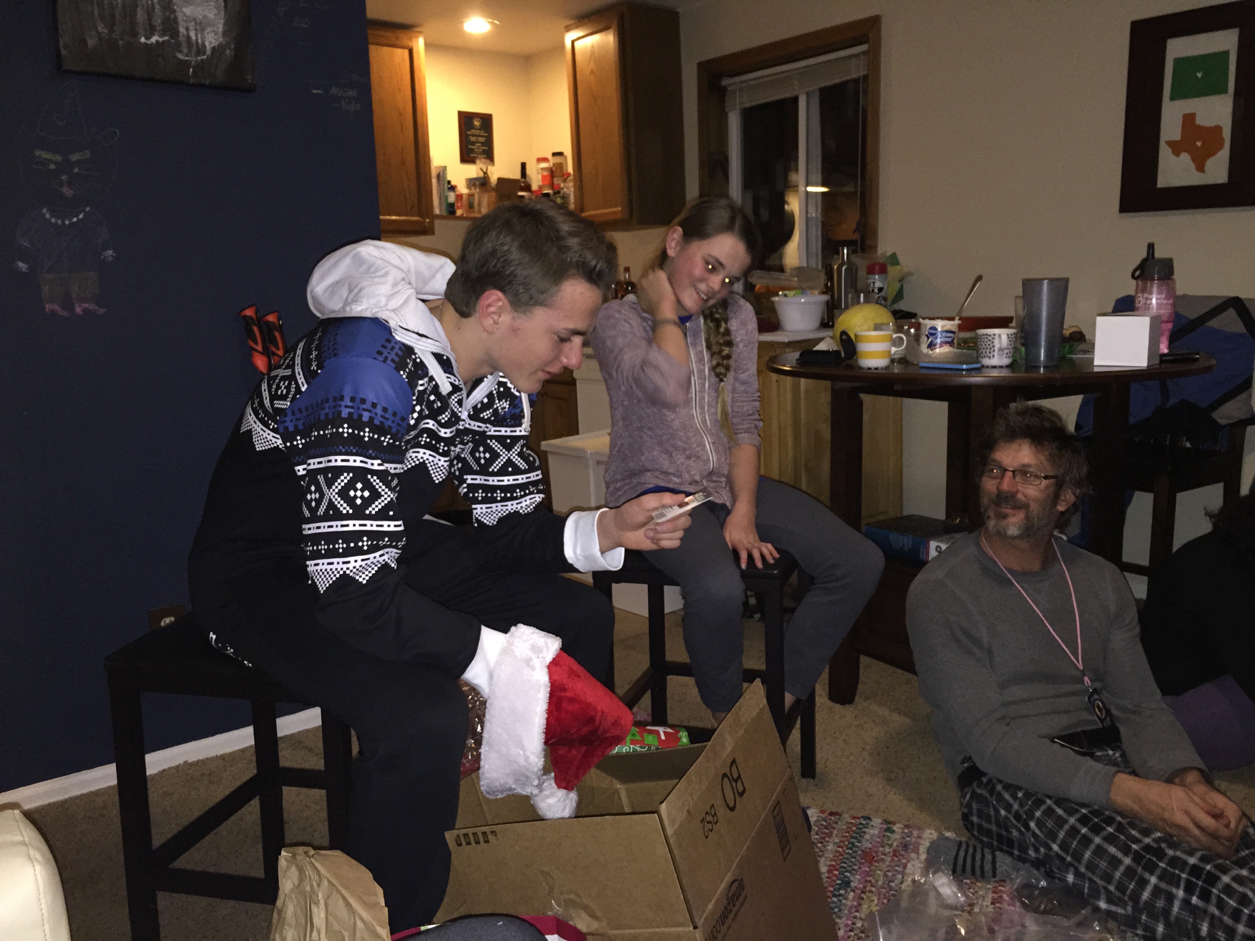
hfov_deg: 61.7
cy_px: 470
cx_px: 628
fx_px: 1051
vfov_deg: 48.2
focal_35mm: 29
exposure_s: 1/16
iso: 250
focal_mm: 4.15
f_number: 2.2
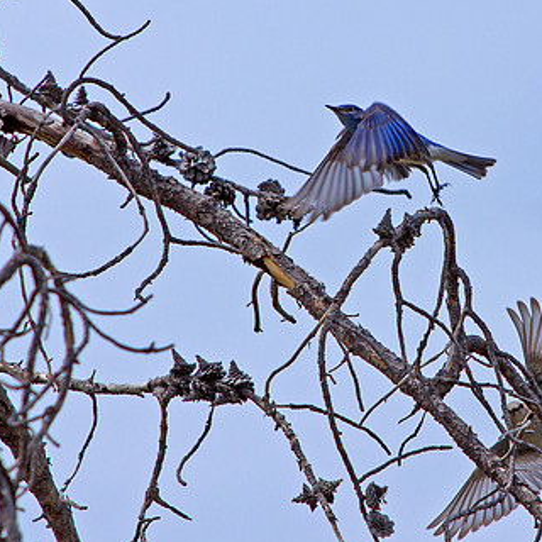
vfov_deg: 3.8
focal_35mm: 462
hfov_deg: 3.8
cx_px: 364
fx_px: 8184
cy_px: 297
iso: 100
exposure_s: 1/1000
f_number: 6.3
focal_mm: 200
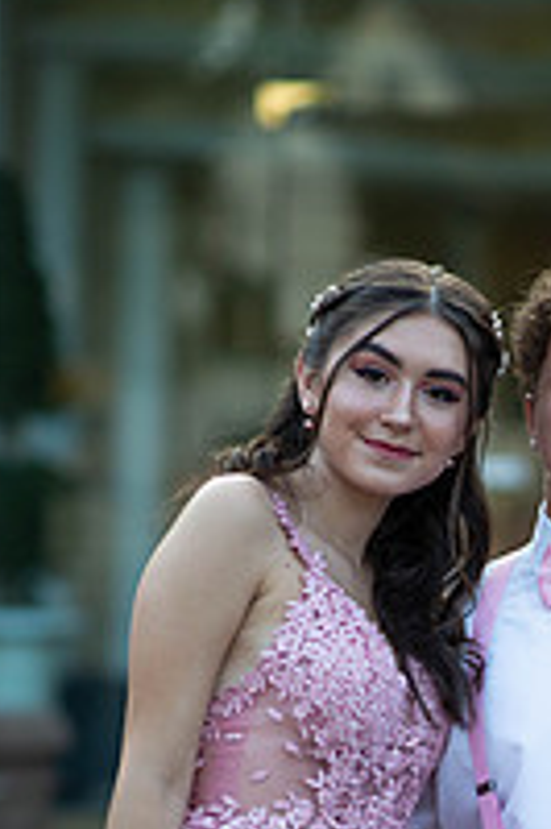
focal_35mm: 191
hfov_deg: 7.2
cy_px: 804
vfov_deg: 10.7
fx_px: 4392
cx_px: 520
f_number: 2
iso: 250
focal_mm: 85
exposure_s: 1/1000
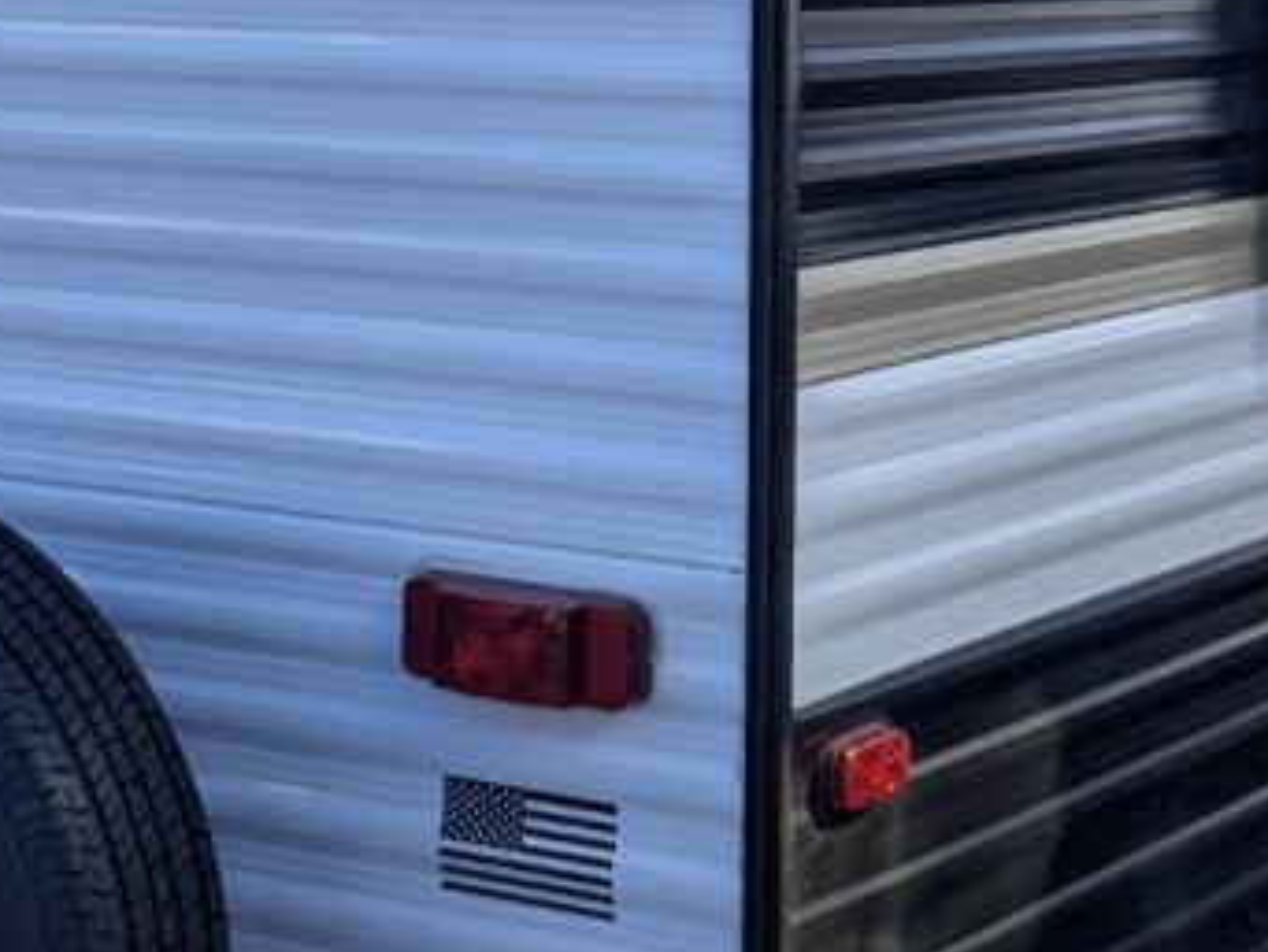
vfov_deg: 14.9
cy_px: 30
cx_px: 573
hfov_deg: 20.0
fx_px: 3592
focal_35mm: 98
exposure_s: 1/2096
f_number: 1.85
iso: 47
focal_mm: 6.81
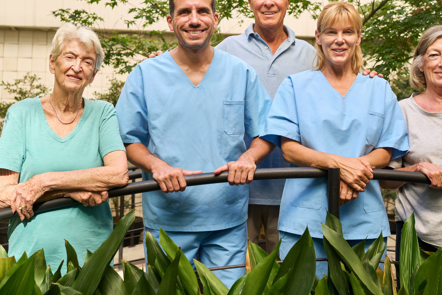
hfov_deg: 41.0
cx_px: 250
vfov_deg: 27.9
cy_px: 95
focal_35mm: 48
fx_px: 589
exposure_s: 1/160
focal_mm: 35
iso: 160
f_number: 3.5
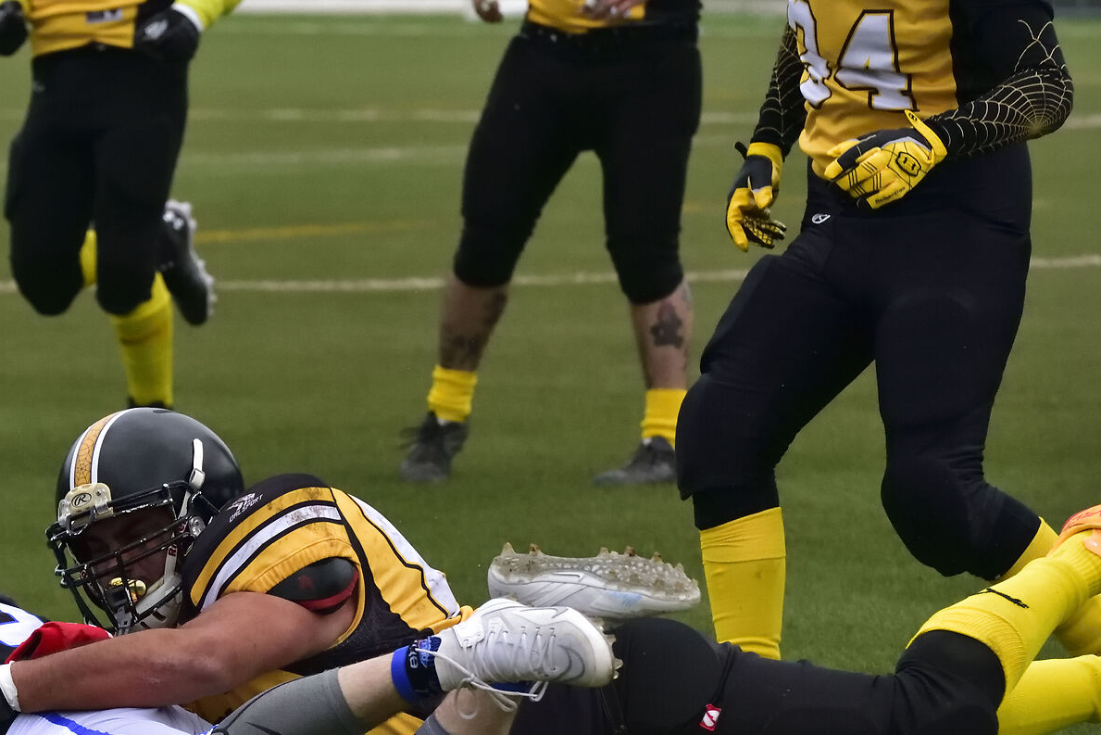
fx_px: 9879
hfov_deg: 6.4
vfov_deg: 4.3
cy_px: 677
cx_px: 135
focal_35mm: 323
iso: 5000
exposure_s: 1/1600
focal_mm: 160
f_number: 8
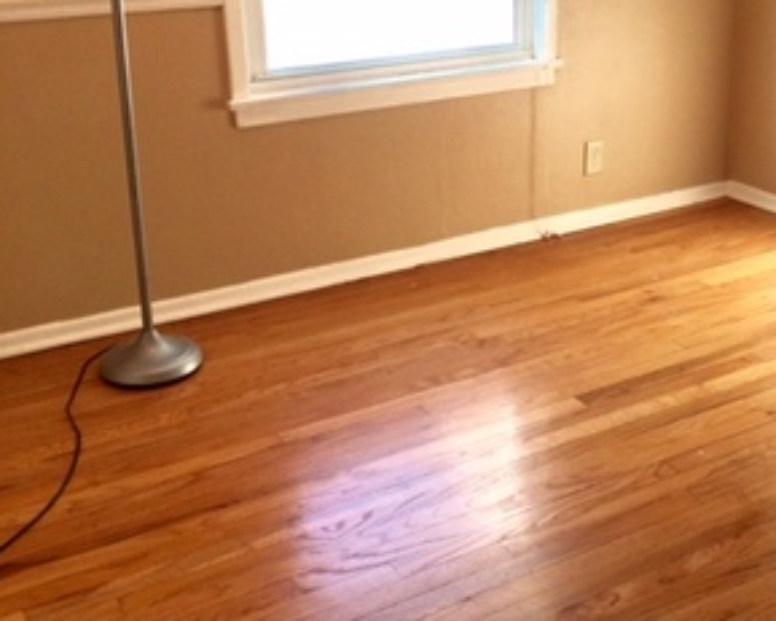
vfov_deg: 31.9
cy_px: 229
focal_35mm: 47
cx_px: 481
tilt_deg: -18.9
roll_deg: +1.0
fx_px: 1079
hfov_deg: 39.3
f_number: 2.2
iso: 40
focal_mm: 4.15
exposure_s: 1/120
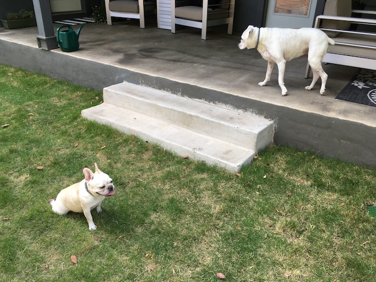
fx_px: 315
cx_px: 188
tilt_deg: -27.8
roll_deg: -2.6
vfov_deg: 48.2
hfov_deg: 61.7
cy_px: 141
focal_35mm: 29
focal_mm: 4.15
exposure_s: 1/120
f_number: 2.2
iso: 32
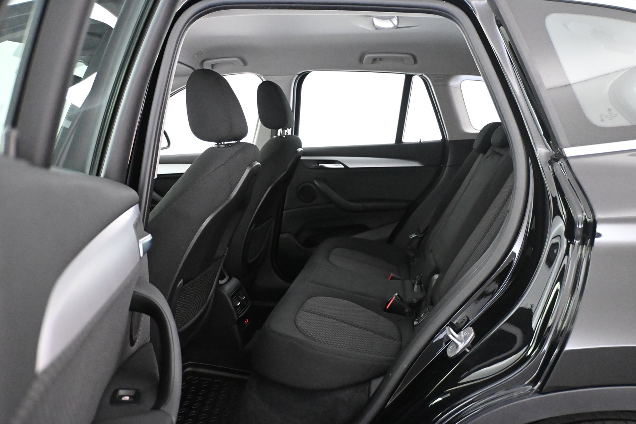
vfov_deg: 44.6
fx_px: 517
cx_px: 318
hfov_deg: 63.2
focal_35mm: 29
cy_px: 212
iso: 8000
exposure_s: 1/60
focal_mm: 19.5
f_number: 3.8
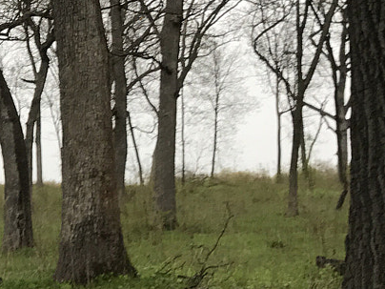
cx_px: -172
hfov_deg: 16.3
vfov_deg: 13.3
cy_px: 140
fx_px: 1235
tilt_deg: +6.1
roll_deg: -1.4
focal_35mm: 111
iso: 25
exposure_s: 1/120
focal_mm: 3.99
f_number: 1.8
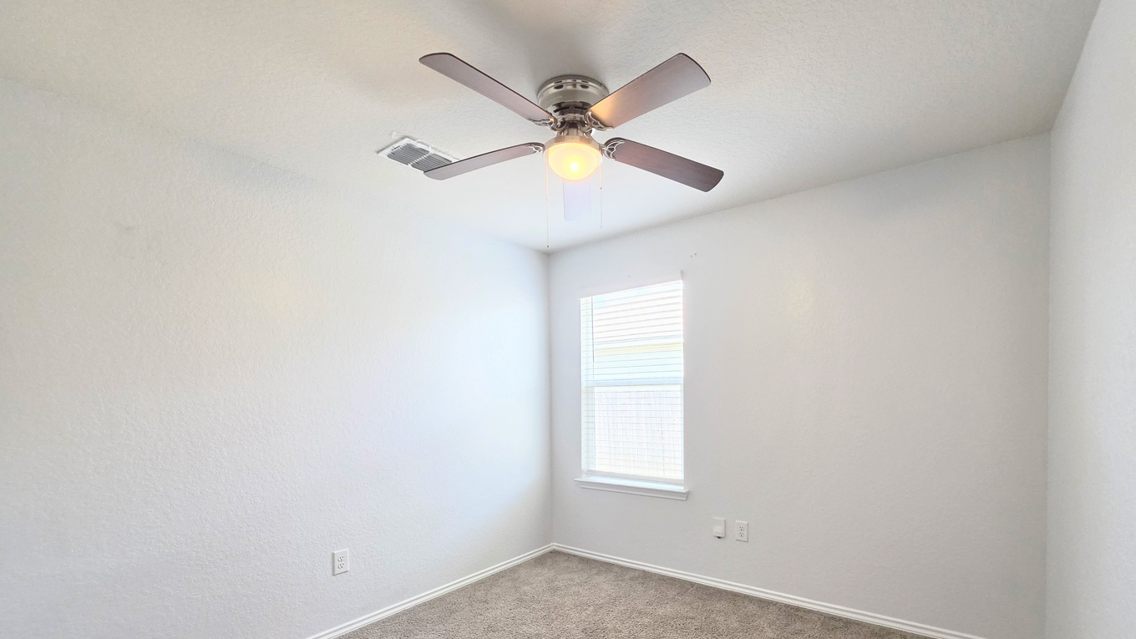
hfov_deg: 102.9
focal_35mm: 15
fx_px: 452
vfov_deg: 69.1
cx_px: 599
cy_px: 410
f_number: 1.9
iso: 125
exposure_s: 1/120
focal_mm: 2.2
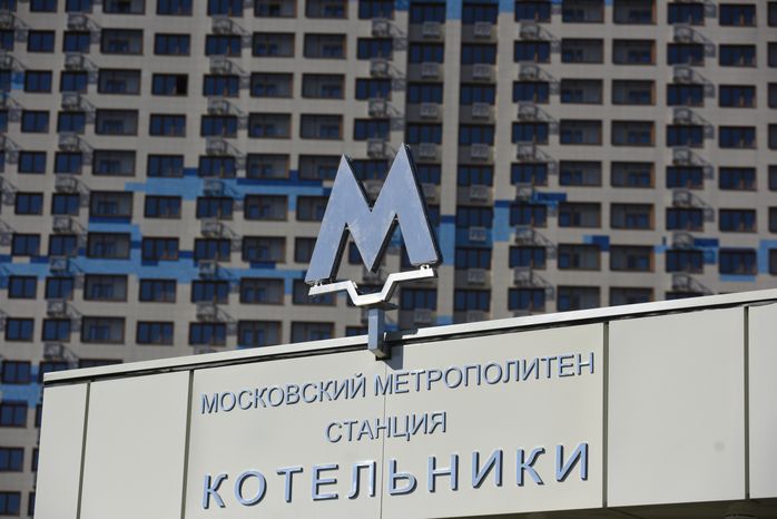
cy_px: 260
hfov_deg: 19.4
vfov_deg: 13.1
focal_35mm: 105
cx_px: 388
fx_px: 2267
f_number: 5.6
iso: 250
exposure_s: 1/2500
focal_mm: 105
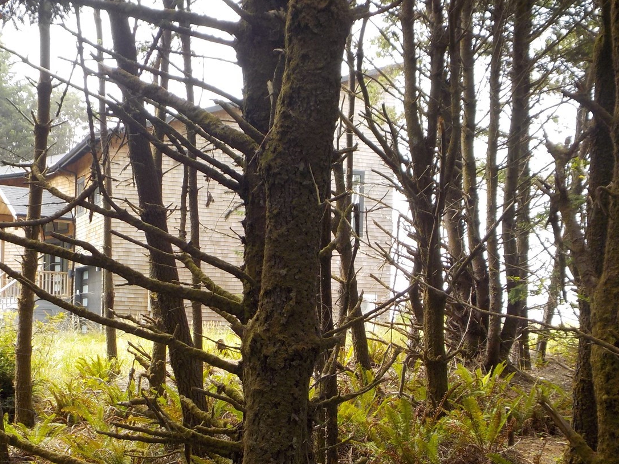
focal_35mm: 56
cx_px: 316
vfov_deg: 25.8
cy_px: 333
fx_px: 1001
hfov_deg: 34.4
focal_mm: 5.2
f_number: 3.7
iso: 125
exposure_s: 1/160
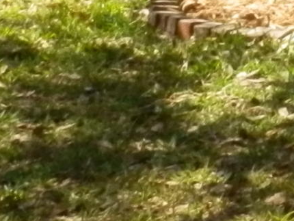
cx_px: 684
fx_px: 2371
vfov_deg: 5.1
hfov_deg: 6.8
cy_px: -350
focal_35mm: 279
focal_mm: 7.2
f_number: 10.1
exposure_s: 1/400
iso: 800
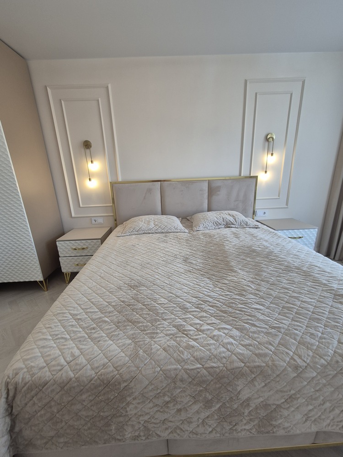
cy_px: 228
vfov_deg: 106.2
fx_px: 172
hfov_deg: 89.9
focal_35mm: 13
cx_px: 172
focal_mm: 2.2
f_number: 2.2
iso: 100
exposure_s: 1/50
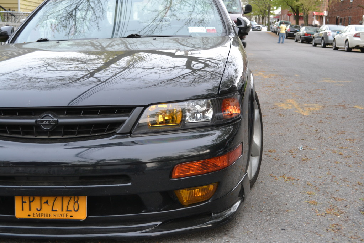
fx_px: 485
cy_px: 122
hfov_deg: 41.1
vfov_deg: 28.1
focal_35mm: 48
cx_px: 182
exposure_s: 1/50
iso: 400
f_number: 4.8
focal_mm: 32
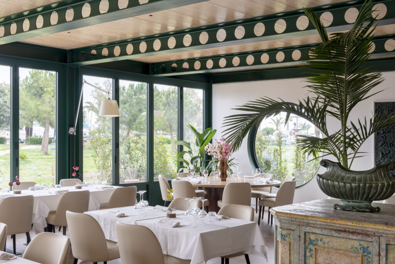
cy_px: 132
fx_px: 494
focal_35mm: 45
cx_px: 198
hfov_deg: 43.6
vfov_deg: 29.9
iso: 100
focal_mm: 45
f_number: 11
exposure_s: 1/4
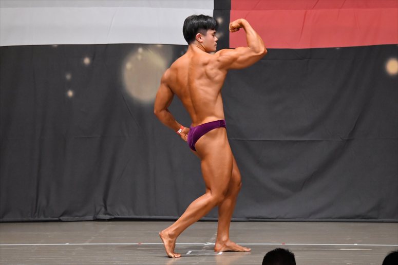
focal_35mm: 240
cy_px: 132
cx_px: 199
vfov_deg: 5.7
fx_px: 2652
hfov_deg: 8.6
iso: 6400
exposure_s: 1/400
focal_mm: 160
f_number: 5.6
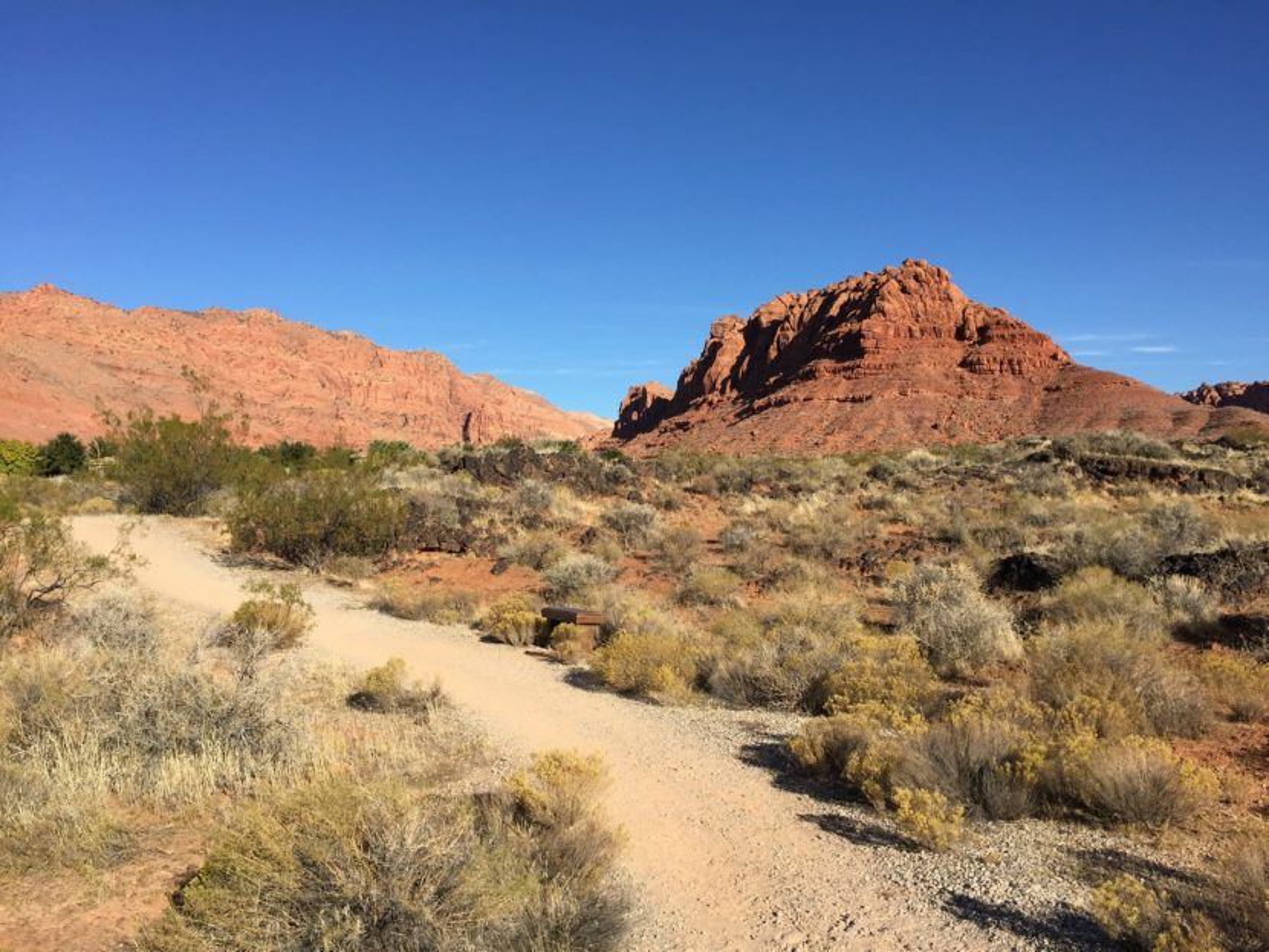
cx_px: 634
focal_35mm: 29
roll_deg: +0.0
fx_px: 1063
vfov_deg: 48.3
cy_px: 476
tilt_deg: +2.4
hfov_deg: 61.6
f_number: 2.2
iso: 32
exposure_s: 1/2198
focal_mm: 4.15
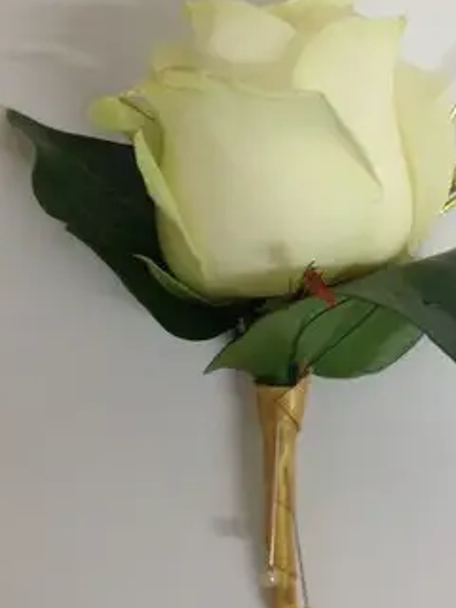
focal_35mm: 61
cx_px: 321
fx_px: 1071
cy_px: 267
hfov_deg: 23.9
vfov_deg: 31.6
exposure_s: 1/20
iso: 64
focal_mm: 4.28
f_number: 2.4
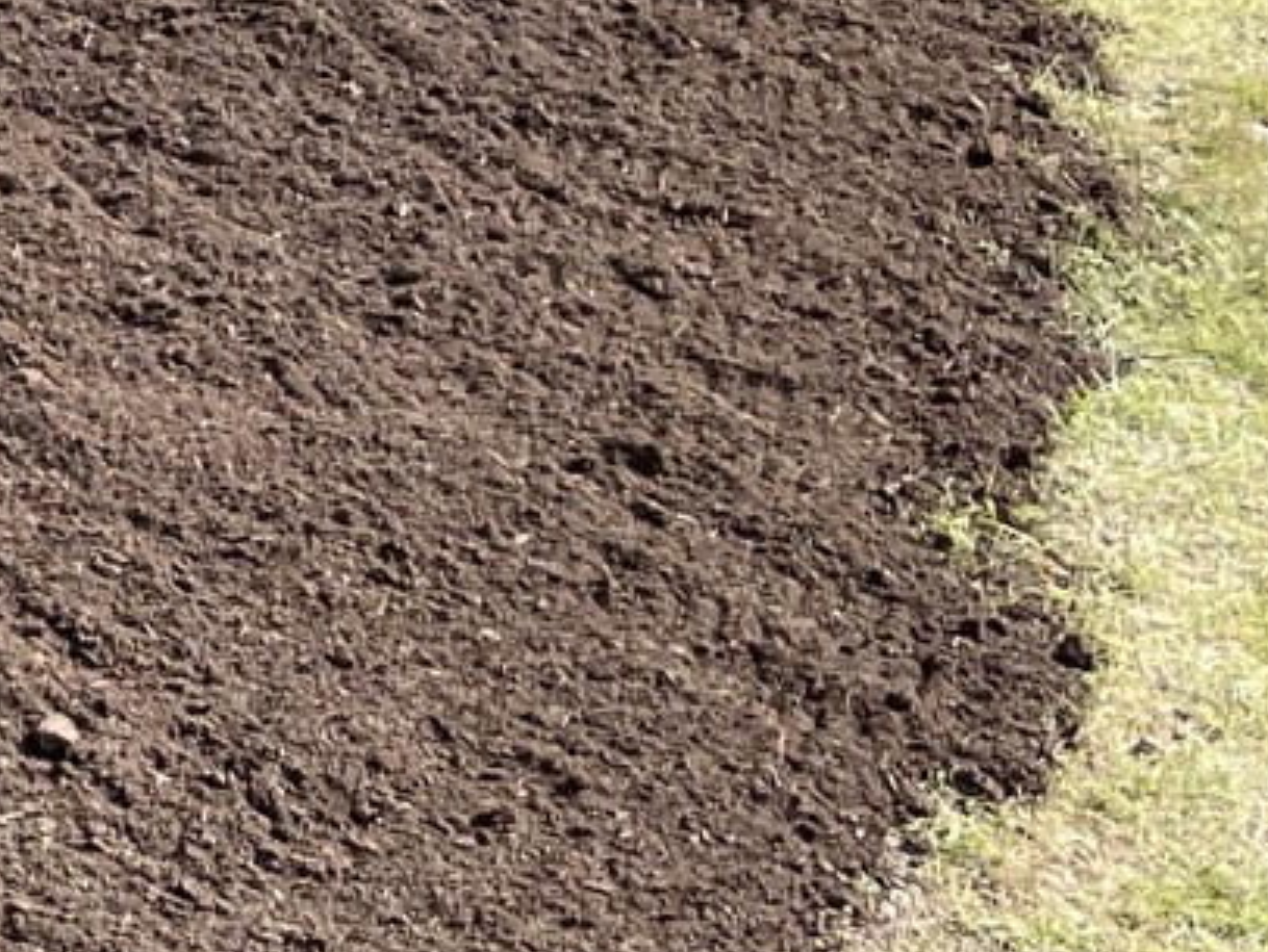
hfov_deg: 12.2
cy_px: 315
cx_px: -1733
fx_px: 4801
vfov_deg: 11.3
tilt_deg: -27.2
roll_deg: -4.7
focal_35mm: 131
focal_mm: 4.2
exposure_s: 1/1366
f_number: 1.6
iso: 32
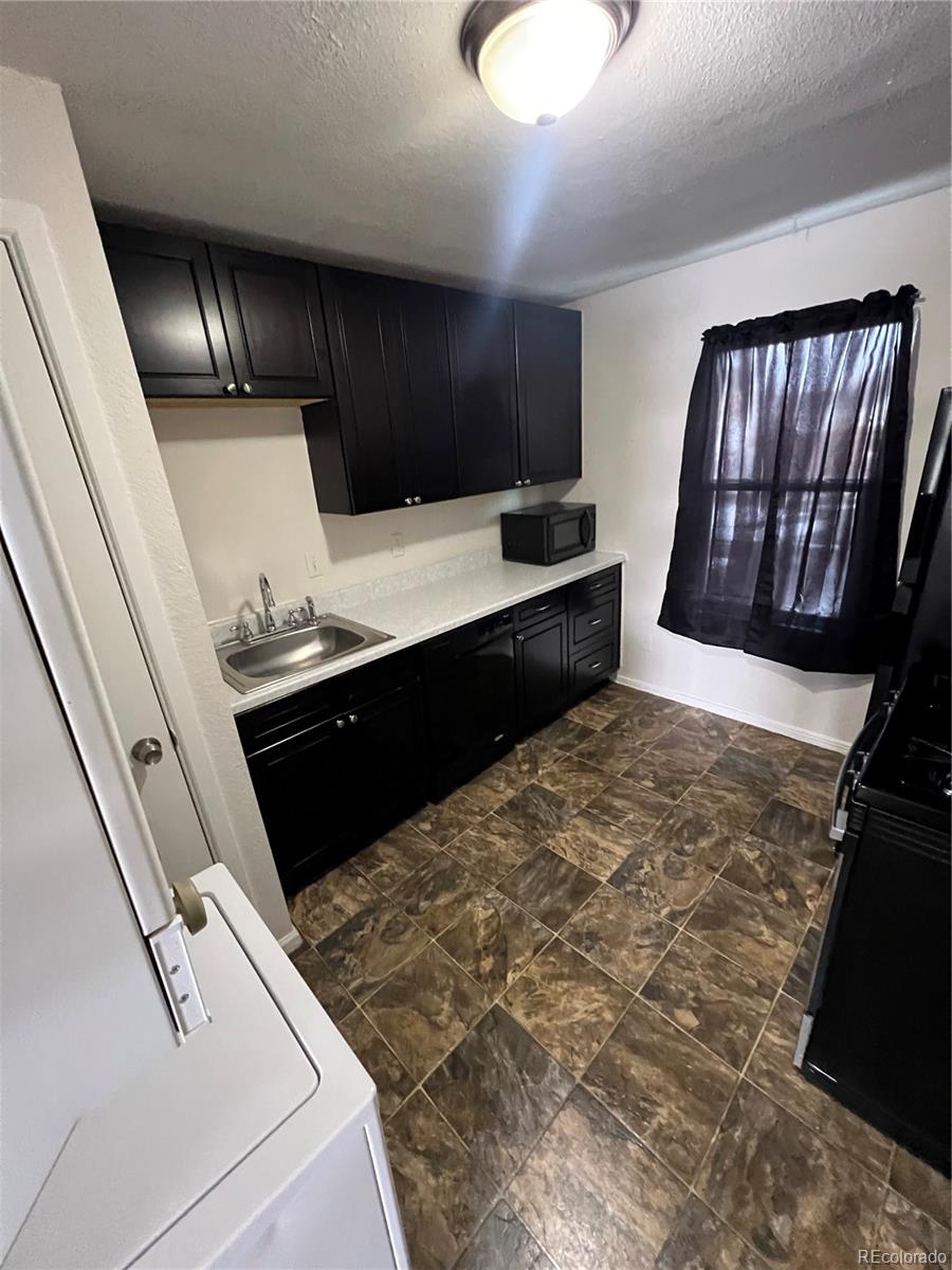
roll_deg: +5.9
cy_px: 635
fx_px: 477
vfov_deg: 106.2
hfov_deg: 89.9
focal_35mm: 13
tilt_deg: -21.8
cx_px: 476
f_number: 1.8
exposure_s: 1/40
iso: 800
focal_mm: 1.57
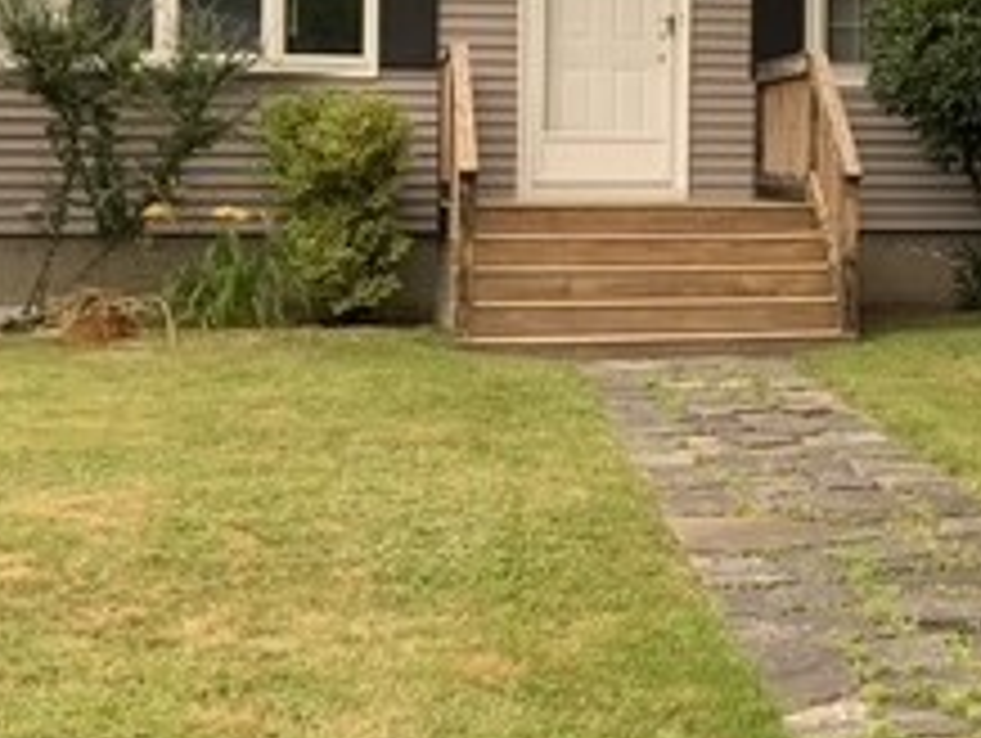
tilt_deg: +3.0
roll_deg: -0.7
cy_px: 86
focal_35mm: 85
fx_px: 2412
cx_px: 1008
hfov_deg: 22.0
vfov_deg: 17.2
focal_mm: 3
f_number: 1.8
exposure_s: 1/122
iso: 40
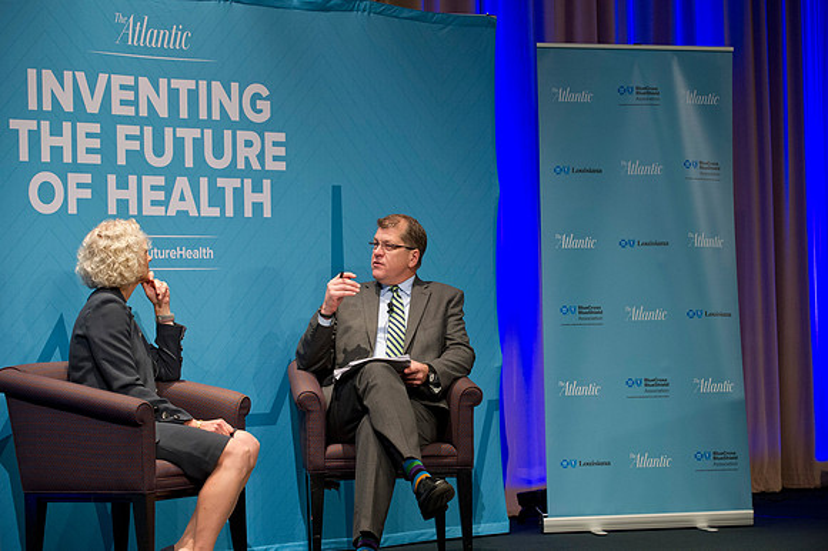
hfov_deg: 20.0
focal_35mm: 102
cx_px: 414
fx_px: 2345
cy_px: 276
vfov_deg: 13.4
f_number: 4
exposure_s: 1/125
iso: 2500
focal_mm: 102
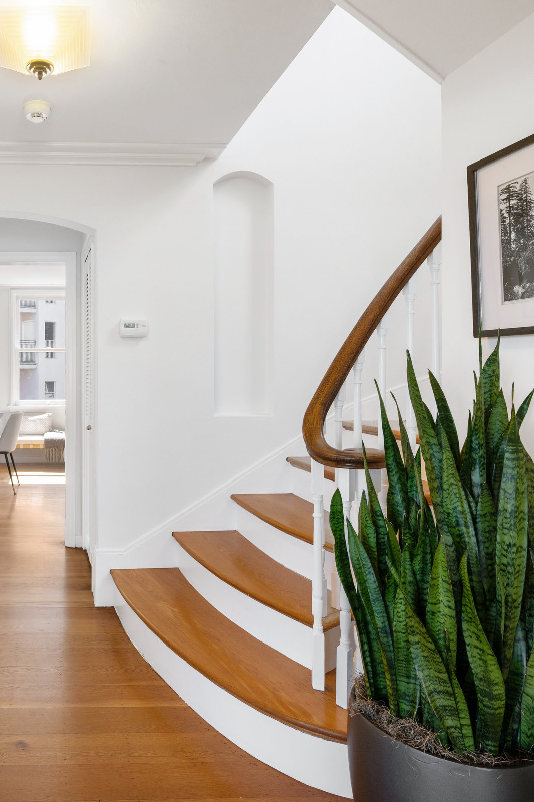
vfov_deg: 71.5
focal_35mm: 25
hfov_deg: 46.7
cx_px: 63
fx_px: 556
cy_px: 406
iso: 200
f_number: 9
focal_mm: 16
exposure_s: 1/25
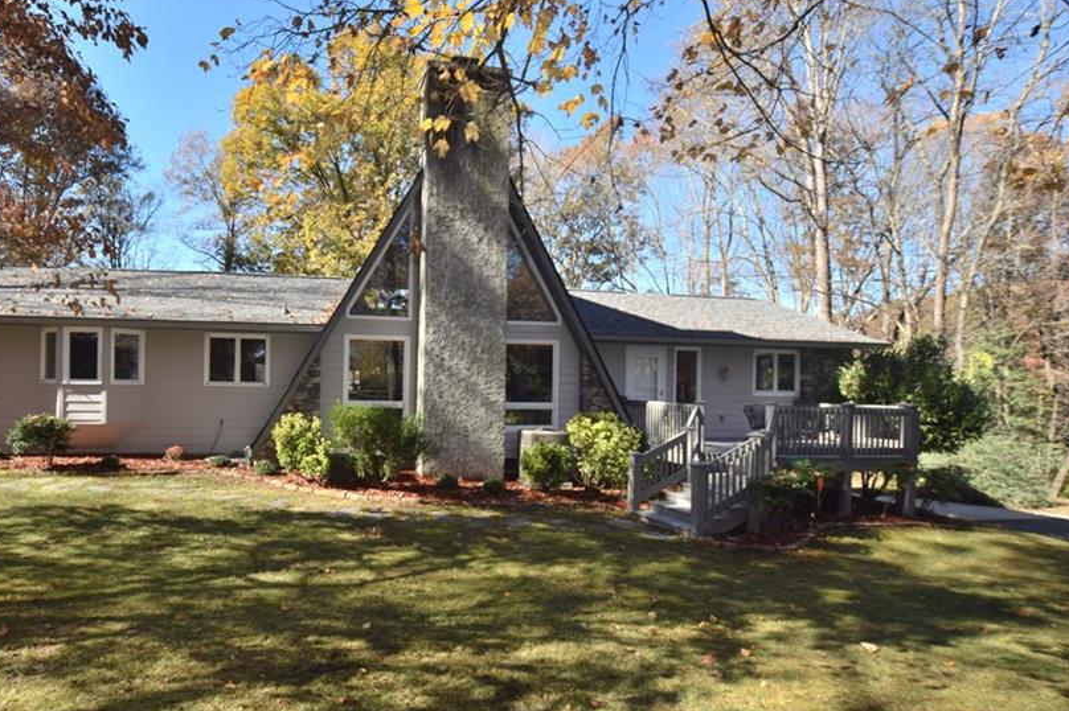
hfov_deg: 85.3
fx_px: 564
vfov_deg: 64.4
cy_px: 391
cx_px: 405
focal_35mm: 19
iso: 100
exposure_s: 1/200
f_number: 5.6
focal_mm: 10
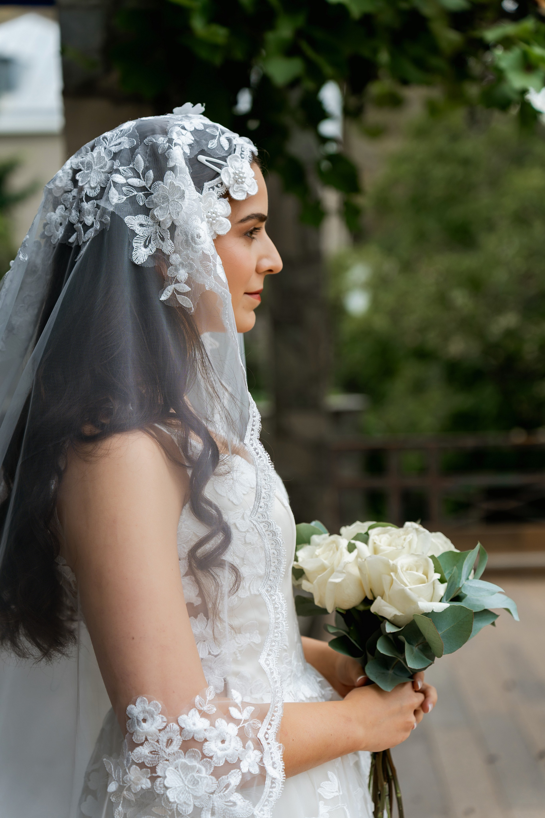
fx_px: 1521
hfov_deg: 20.3
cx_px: 272
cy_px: 409
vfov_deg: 30.1
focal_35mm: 67
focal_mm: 67
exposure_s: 1/200
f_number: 3.2
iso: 100
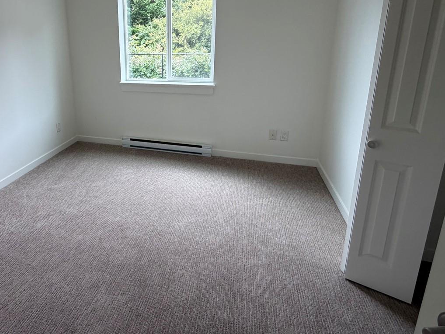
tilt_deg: -13.2
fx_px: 283
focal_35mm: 22
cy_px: 107
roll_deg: +0.9
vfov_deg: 59.4
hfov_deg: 74.0
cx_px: 147
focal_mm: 2.22
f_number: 2.2
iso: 125
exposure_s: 1/121
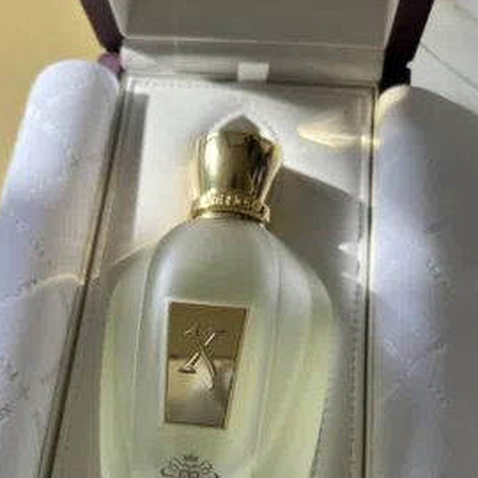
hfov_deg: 48.5
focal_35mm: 34
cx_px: 239
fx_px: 531
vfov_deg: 47.7
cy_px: 315
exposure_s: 1/628
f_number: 1.5
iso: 50
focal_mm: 5.7
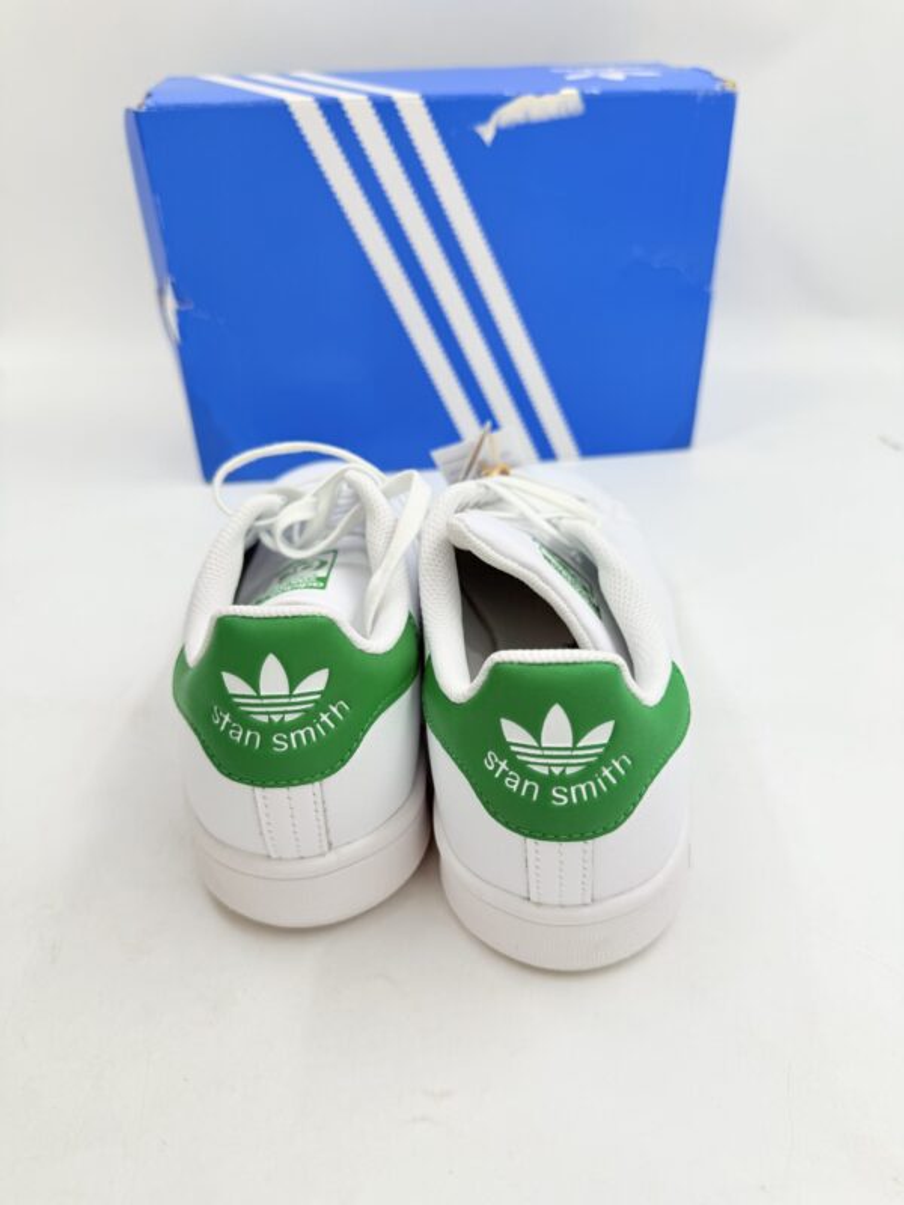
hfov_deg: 56.8
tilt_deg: -32.2
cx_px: 452
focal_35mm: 24
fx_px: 836
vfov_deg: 71.6
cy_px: 602
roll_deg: +2.0
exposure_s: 1/920
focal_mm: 6.76
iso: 80
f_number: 1.78
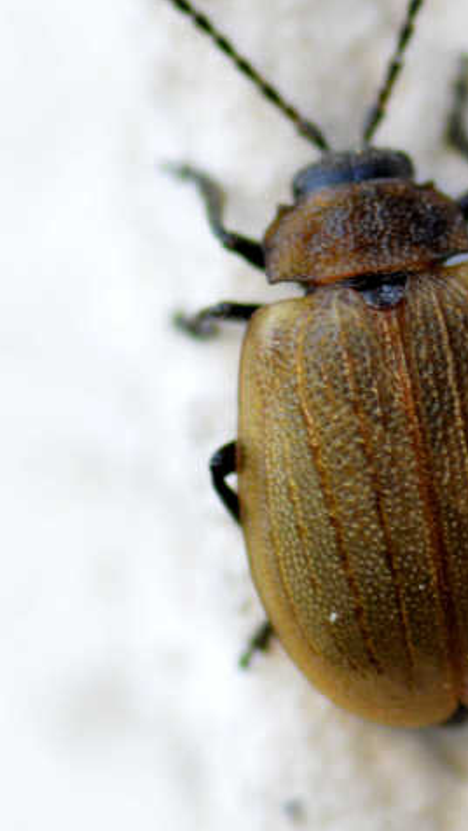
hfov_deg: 5.8
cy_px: 332
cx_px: 358
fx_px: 4652
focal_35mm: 211
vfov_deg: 10.2
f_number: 8
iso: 400
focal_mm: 100
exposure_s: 1/125
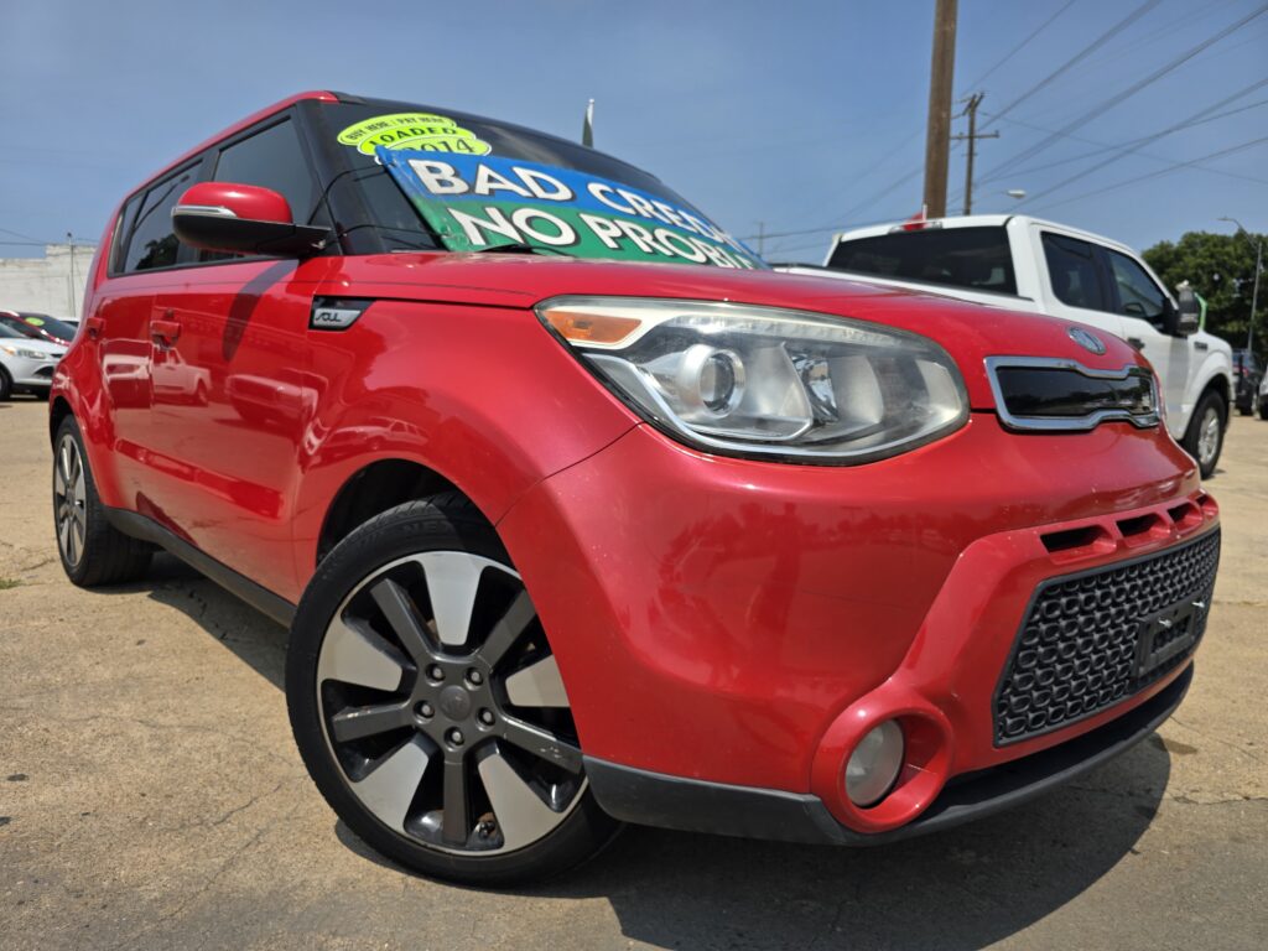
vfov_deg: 58.9
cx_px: 634
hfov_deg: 73.9
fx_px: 843
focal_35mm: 23
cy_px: 476
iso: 12
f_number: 1.7
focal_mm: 6.3
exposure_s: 1/1265
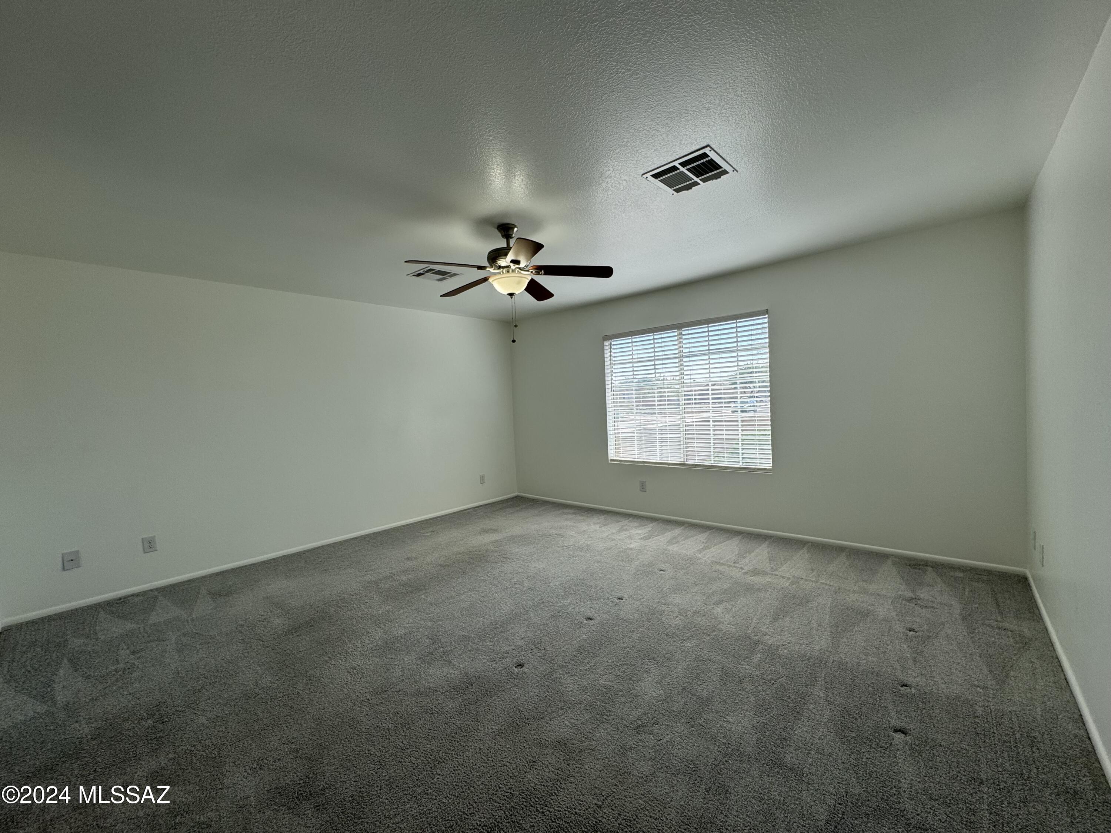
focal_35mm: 14
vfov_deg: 85.7
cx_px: 556
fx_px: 449
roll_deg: +2.7
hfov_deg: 102.1
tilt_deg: -2.6
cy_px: 416
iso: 40
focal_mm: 2.22
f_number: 2.2
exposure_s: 1/479
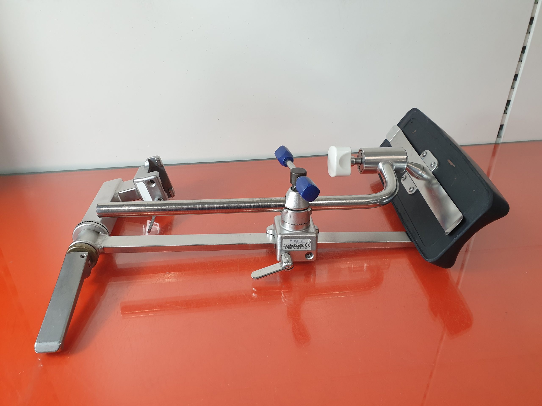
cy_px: 203
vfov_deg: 53.1
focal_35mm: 26
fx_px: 407
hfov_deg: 67.3
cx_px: 271
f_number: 2.4
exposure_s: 1/50
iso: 160
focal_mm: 4.3
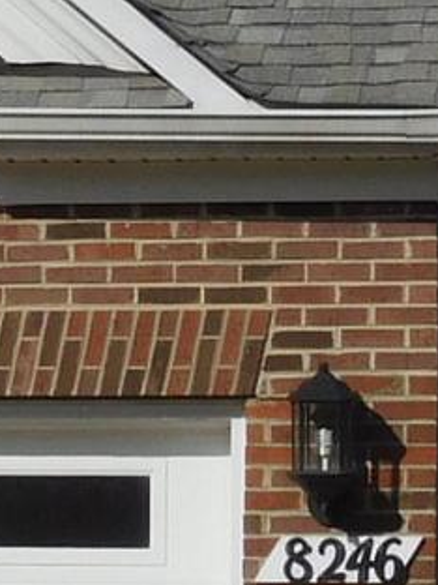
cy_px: 268
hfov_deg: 4.5
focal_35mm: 328
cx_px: 137
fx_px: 5534
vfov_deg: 6.0
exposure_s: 1/800
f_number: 8.2
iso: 125
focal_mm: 8.9
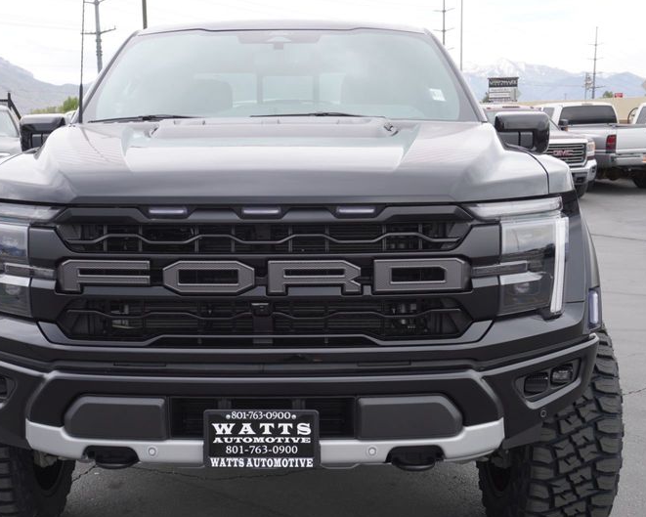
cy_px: 309
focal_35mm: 48
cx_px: 283
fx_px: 918
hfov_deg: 38.7
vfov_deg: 31.4
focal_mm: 22
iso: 100
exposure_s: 1/160
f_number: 6.3
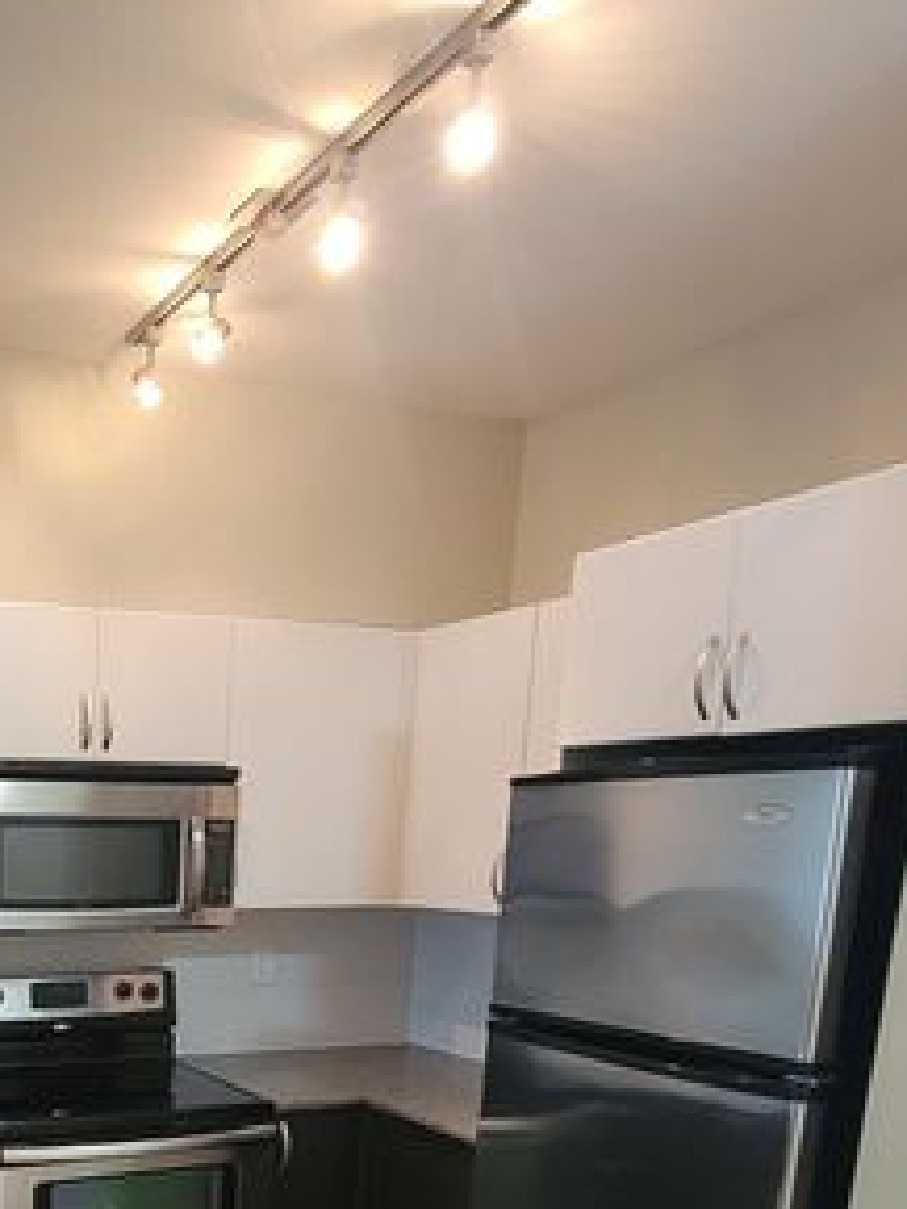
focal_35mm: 30
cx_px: 0
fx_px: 1047
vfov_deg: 52.9
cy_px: 1077
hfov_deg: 40.9
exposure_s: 1/40
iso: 320
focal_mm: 2.2
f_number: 2.2
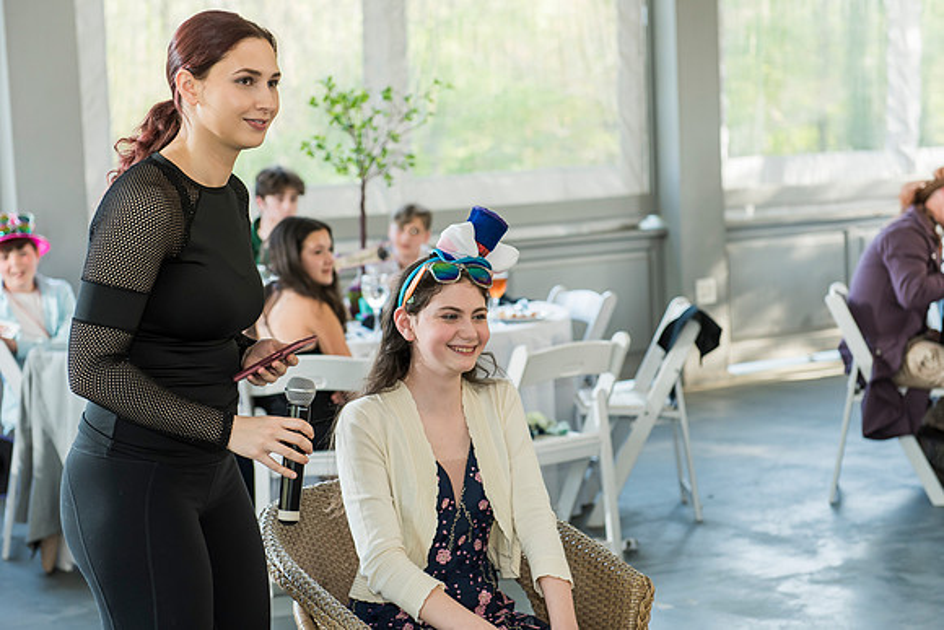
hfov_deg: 27.8
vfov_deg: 18.8
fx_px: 1906
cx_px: 490
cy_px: 327
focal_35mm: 73
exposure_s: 1/160
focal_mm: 70
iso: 500
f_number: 4
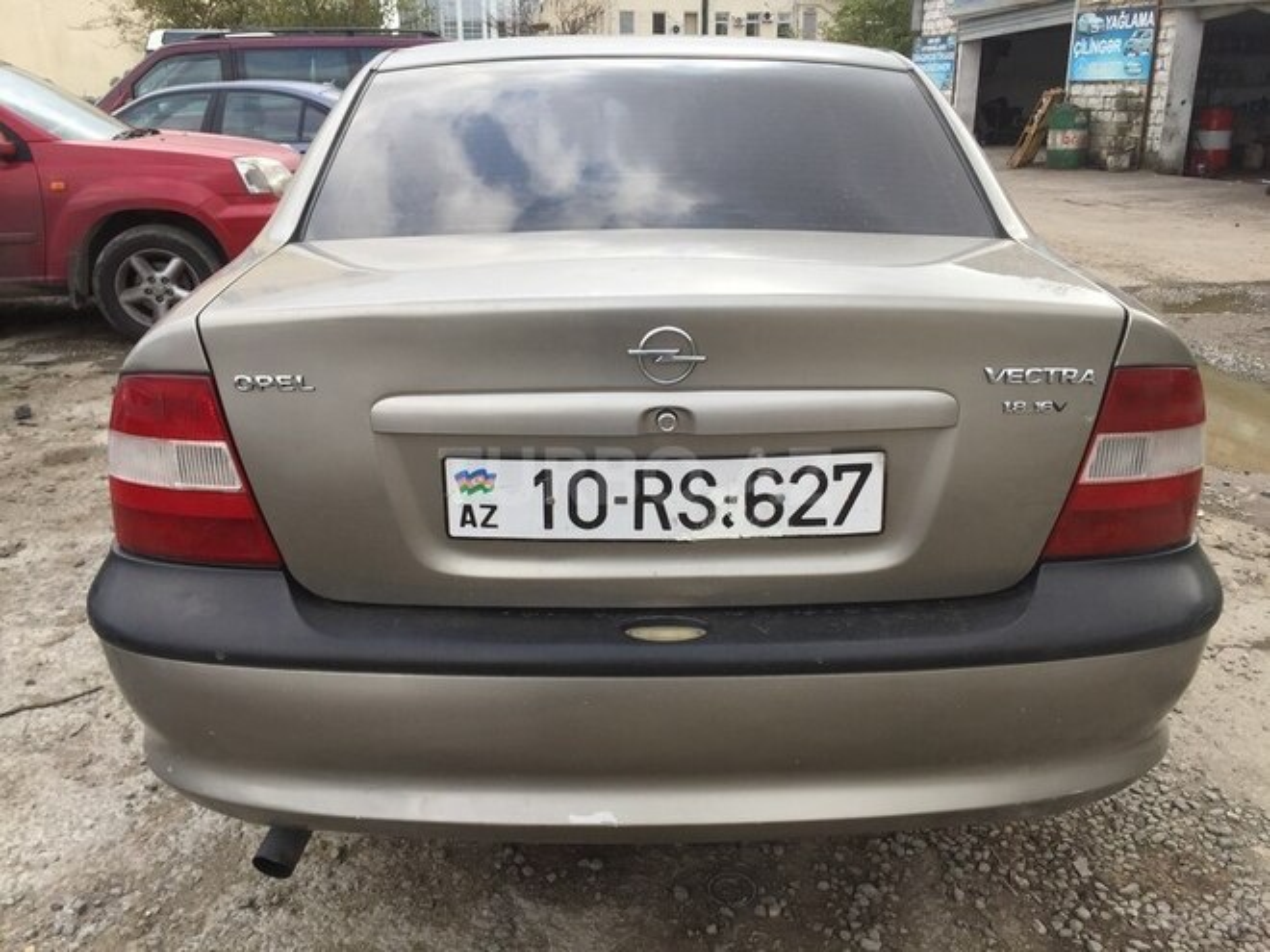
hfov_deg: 61.7
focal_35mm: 29
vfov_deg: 48.2
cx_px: 635
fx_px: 1064
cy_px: 476
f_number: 2.2
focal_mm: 4.15
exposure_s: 1/507
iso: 32
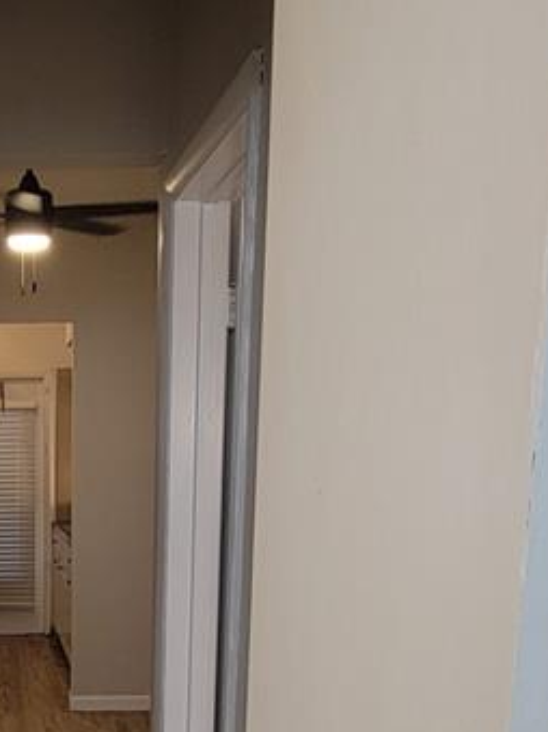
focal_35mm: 46
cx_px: -2
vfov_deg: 37.6
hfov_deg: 29.4
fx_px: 972
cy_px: 702
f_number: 2.2
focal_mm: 2.2
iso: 80
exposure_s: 1/60
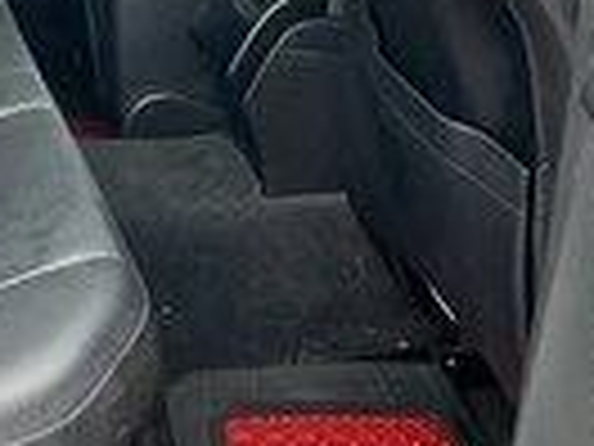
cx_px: -58
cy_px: -5
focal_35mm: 85
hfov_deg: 21.8
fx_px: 1459
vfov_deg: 17.0
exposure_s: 1/122
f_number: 1.8
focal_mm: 3
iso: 40
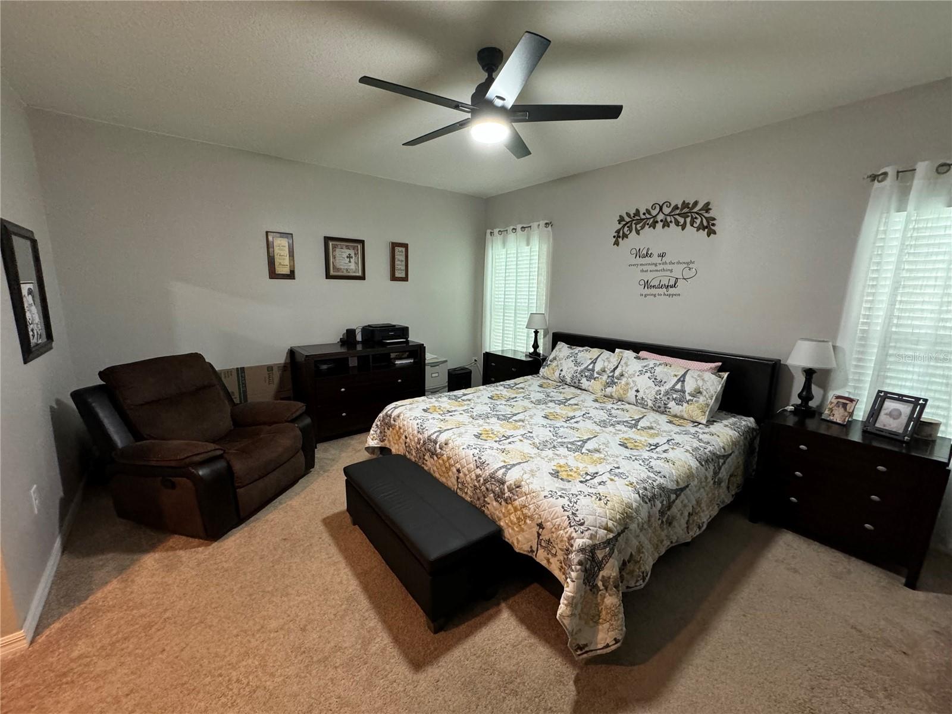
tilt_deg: -10.7
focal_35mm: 14
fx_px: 385
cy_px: 357
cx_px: 476
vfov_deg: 85.7
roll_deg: -0.8
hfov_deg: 102.1
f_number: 2.2
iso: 400
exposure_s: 1/60
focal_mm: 2.22
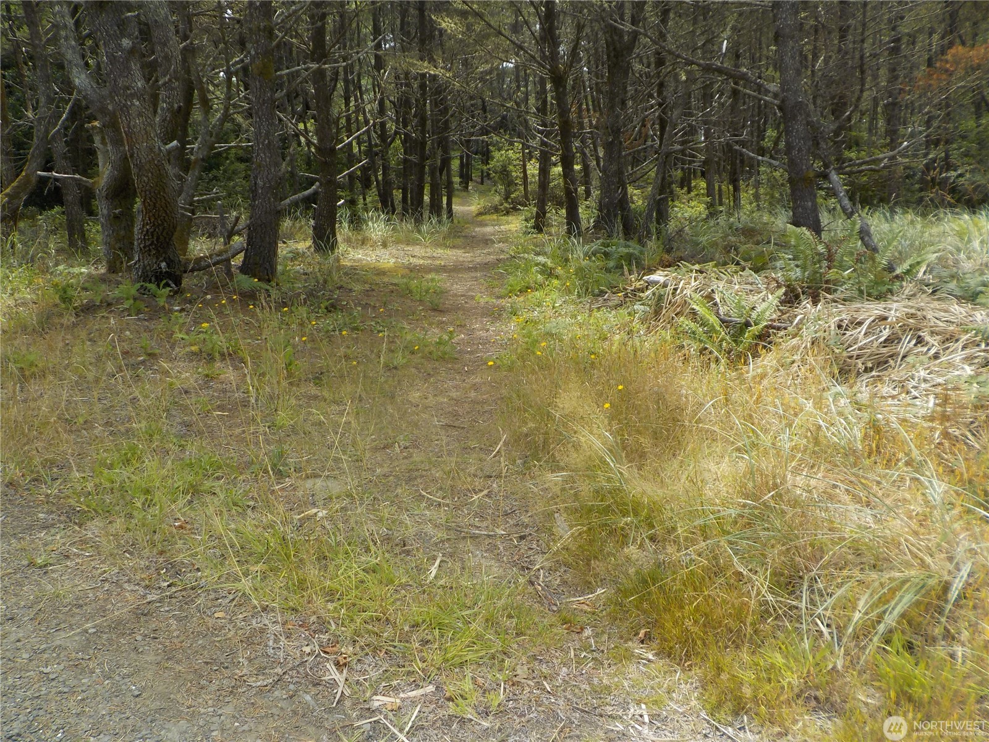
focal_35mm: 30
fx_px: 857
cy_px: 371
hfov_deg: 60.0
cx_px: 494
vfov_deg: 46.8
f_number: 3.3
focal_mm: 4.1
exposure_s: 1/400
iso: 125
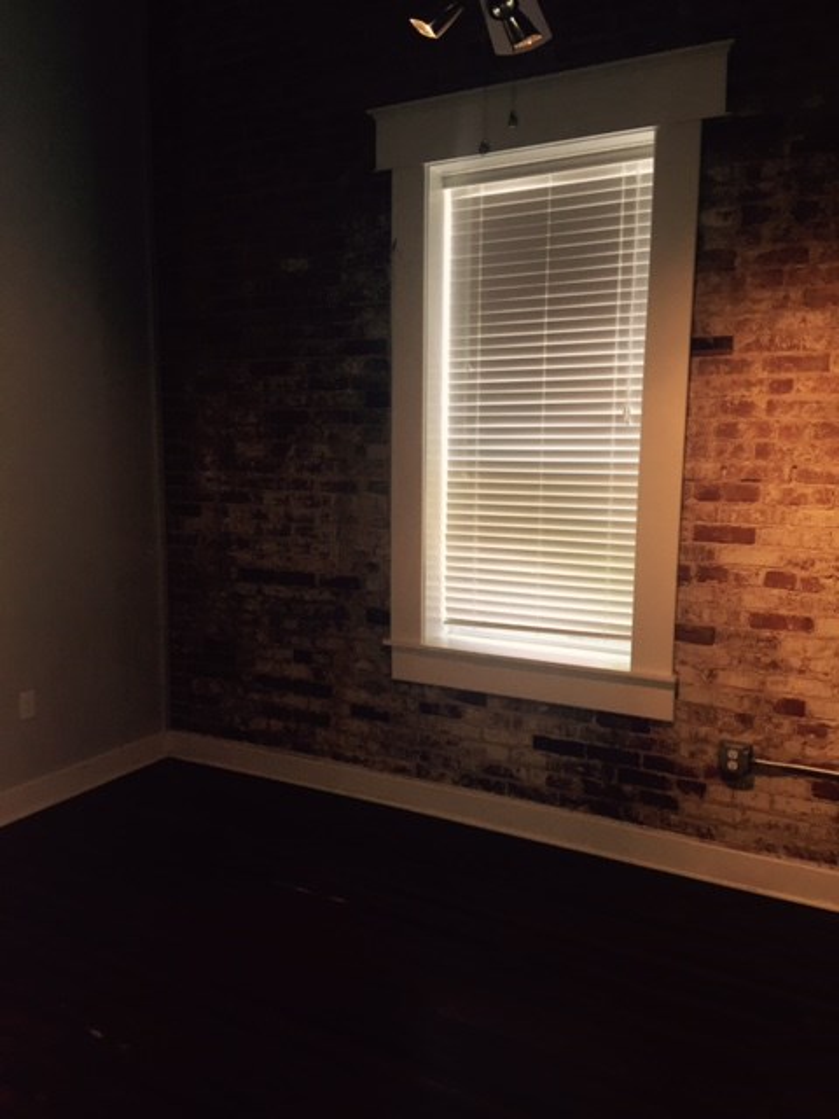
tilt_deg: -7.3
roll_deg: +0.0
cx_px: 420
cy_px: 560
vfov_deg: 61.7
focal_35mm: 29
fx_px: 937
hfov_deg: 48.2
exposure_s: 1/30
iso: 100
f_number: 2.2
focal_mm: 4.15
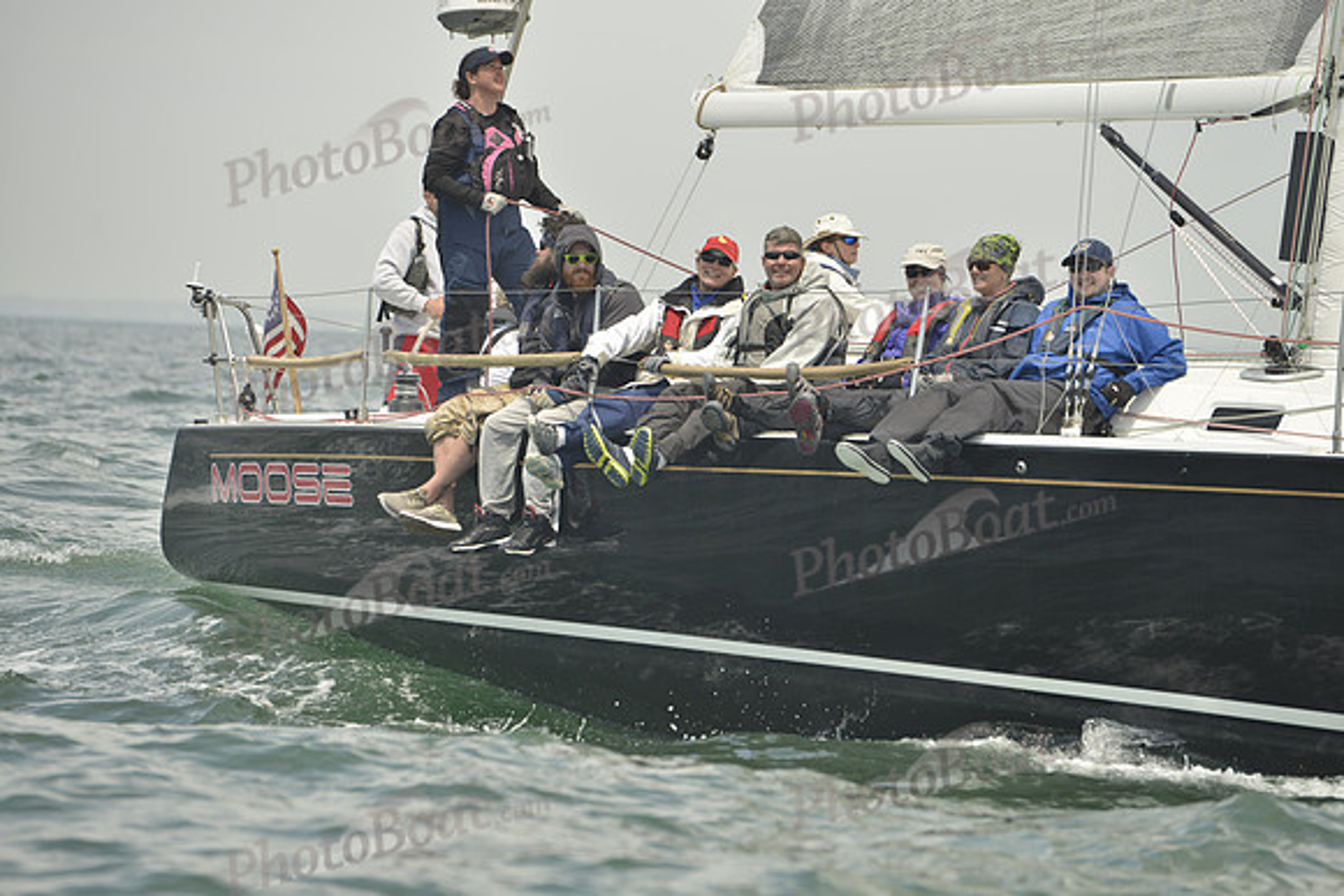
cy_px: 448
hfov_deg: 10.8
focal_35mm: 190
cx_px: 672
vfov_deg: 7.2
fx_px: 7095
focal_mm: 190
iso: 280
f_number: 7.1
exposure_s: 1/1250
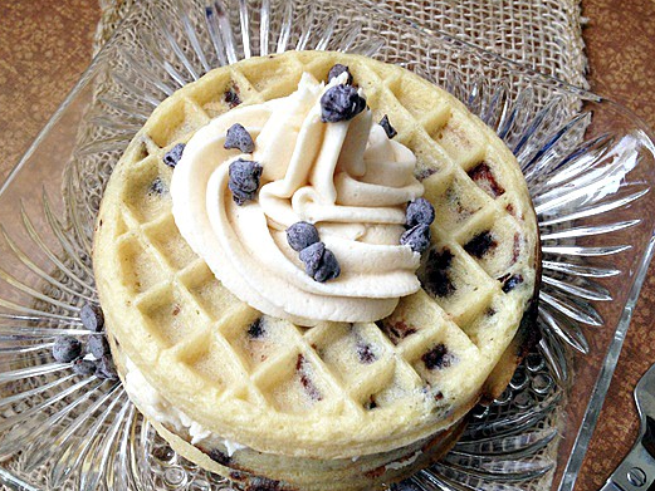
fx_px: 719
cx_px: 318
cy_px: 254
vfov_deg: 37.7
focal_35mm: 38
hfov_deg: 49.0
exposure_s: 1/20
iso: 80
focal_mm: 4.12
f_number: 2.4
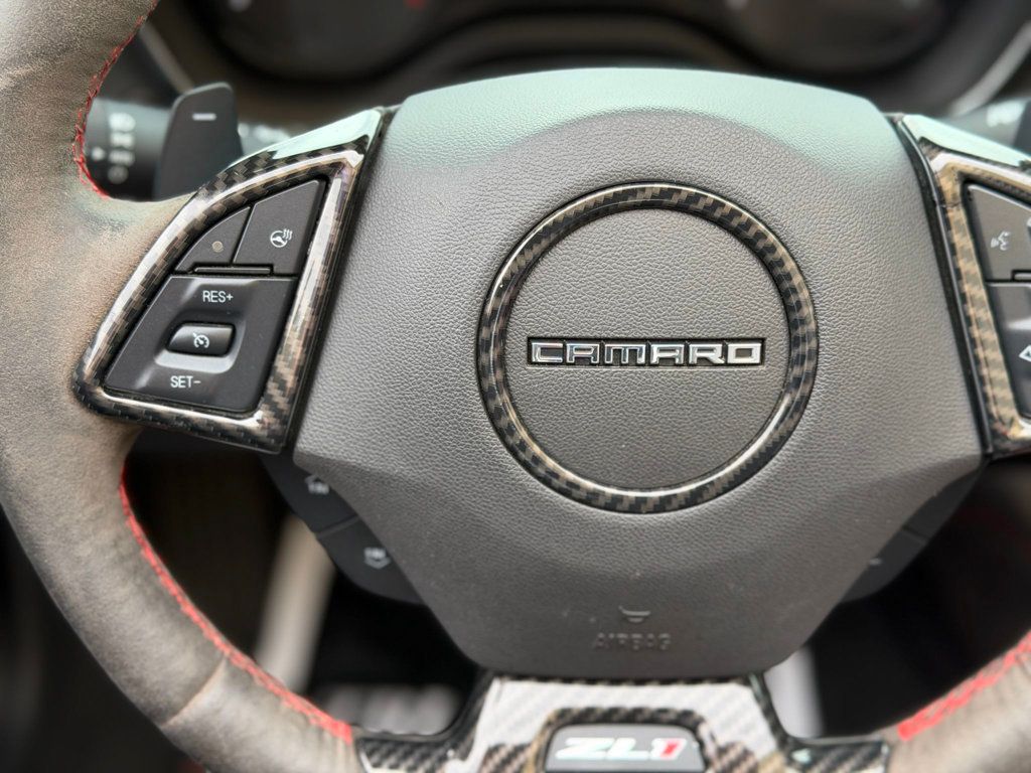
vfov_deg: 30.3
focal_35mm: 48
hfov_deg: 39.7
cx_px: 516
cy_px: 386
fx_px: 1430
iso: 64
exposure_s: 1/189
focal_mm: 6.76
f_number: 1.78
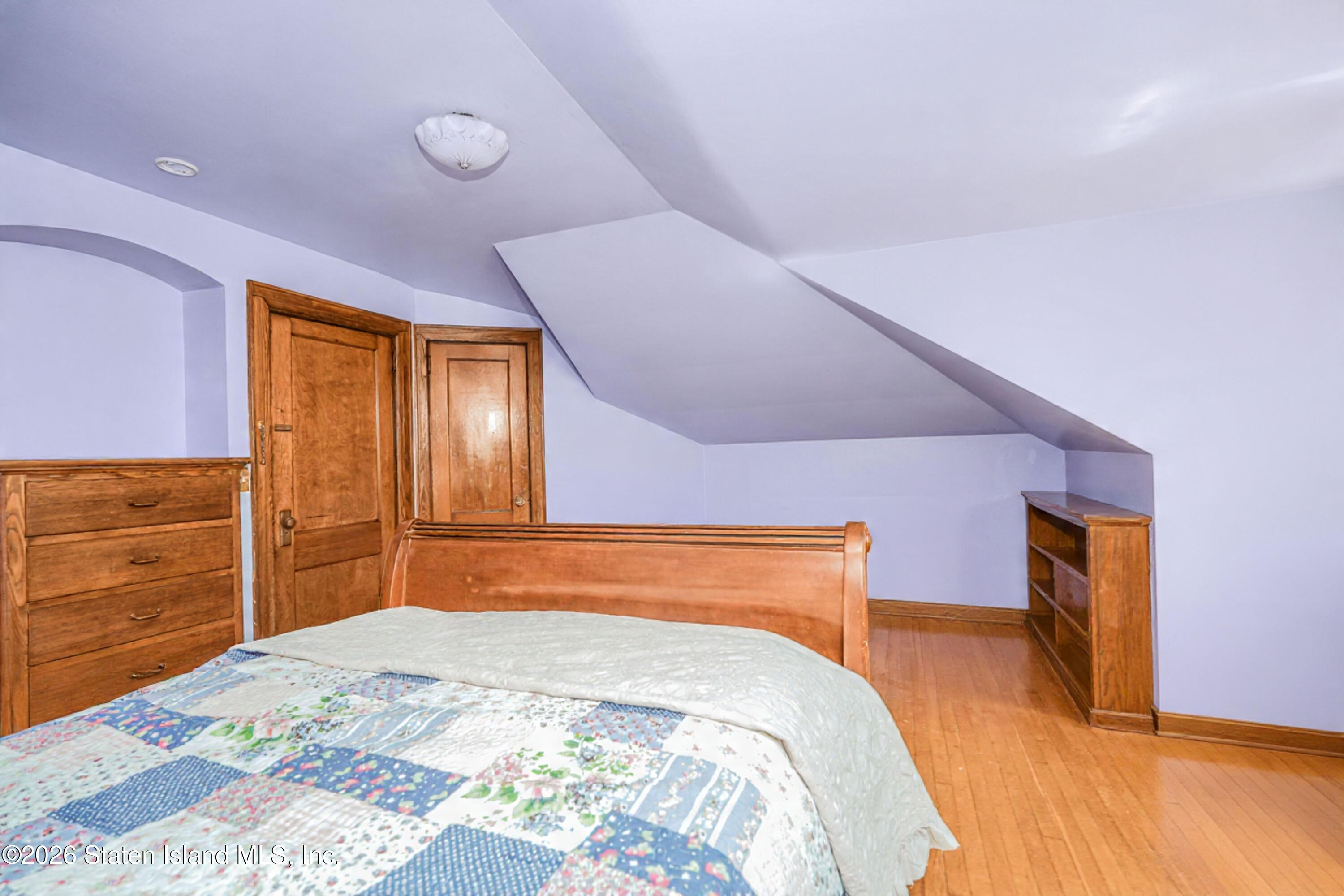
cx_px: 672
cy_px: 448
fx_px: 597
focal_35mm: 16
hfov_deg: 96.7
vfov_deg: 73.7
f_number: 4
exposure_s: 1/13
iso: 50
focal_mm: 16
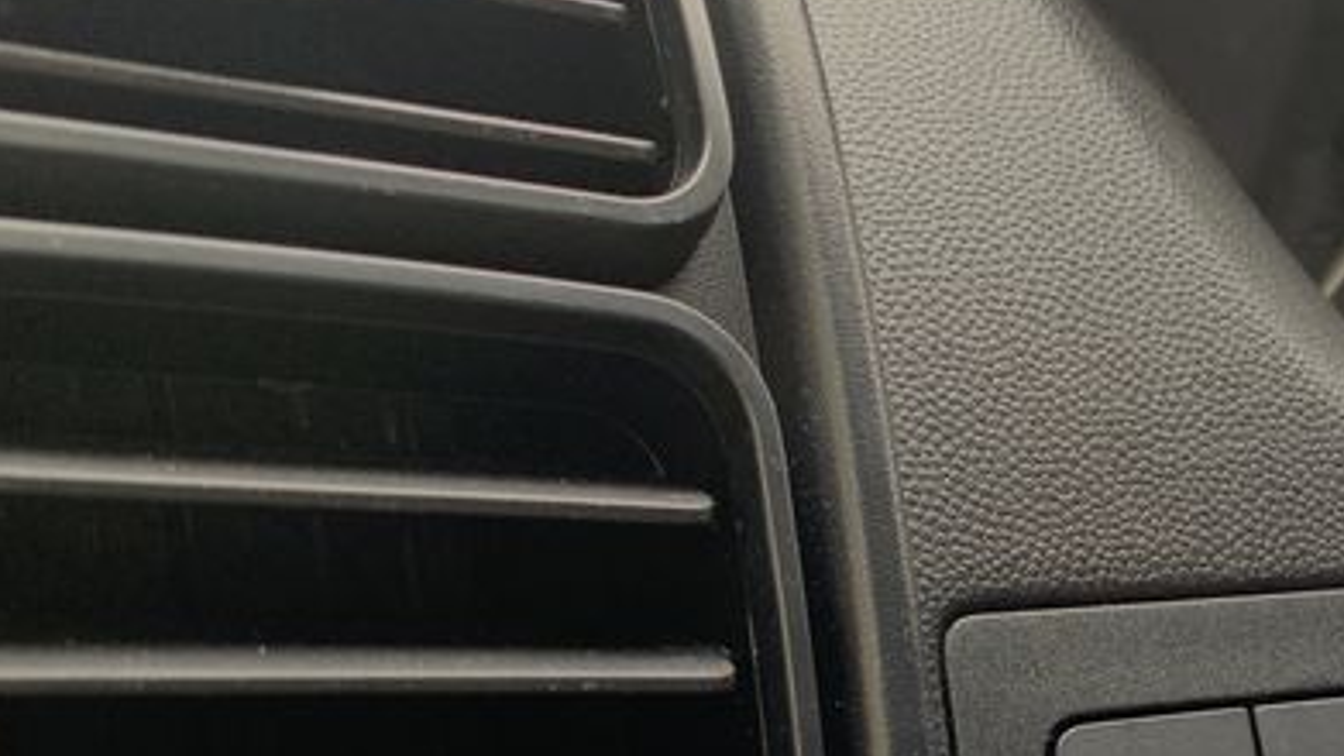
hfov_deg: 34.5
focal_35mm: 58
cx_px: 1138
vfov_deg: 19.4
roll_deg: -5.7
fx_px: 2067
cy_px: 924
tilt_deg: -19.4
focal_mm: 4.25
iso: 80
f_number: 1.8
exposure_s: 1/121
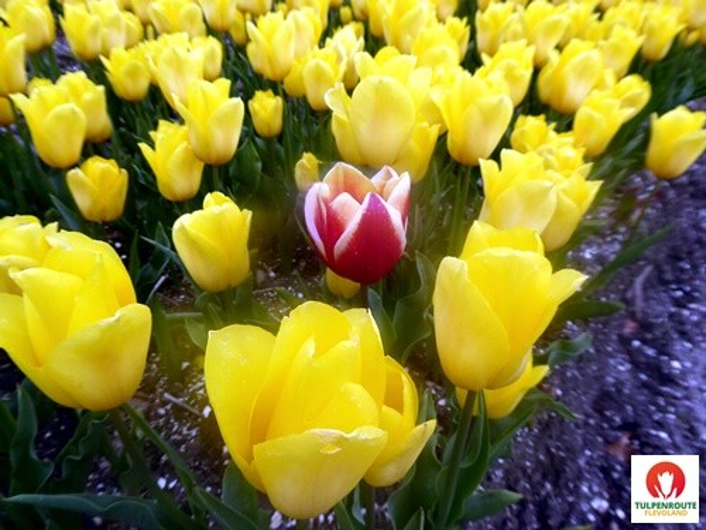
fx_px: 510
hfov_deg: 69.4
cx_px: 353
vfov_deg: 54.9
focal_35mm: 25
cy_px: 265
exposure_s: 1/400
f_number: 3.3
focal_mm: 4.3
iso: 80
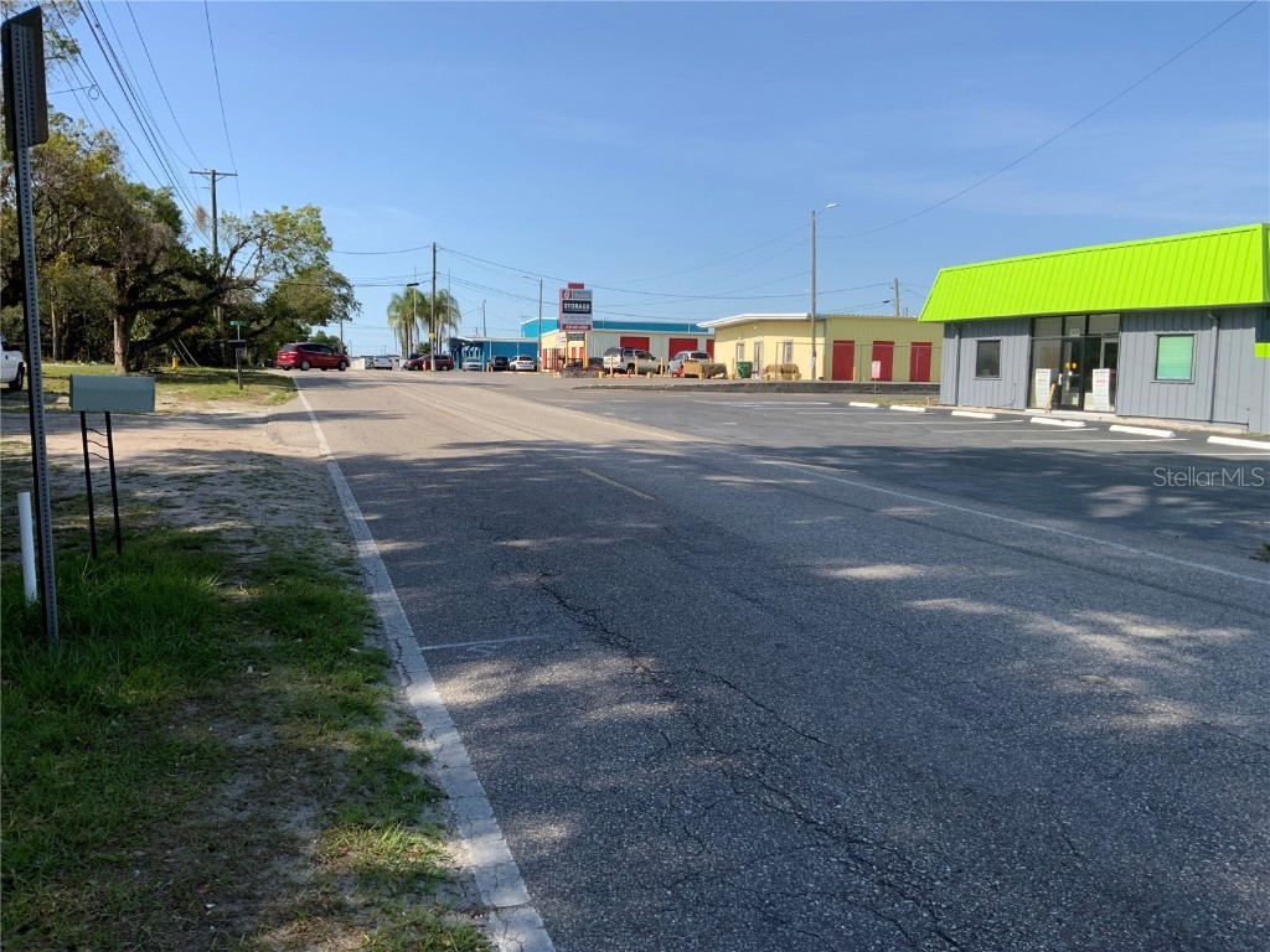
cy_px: 476
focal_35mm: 29
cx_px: 635
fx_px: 1064
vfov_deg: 48.2
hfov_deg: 61.7
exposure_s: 1/1451
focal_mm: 3
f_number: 1.8
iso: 16
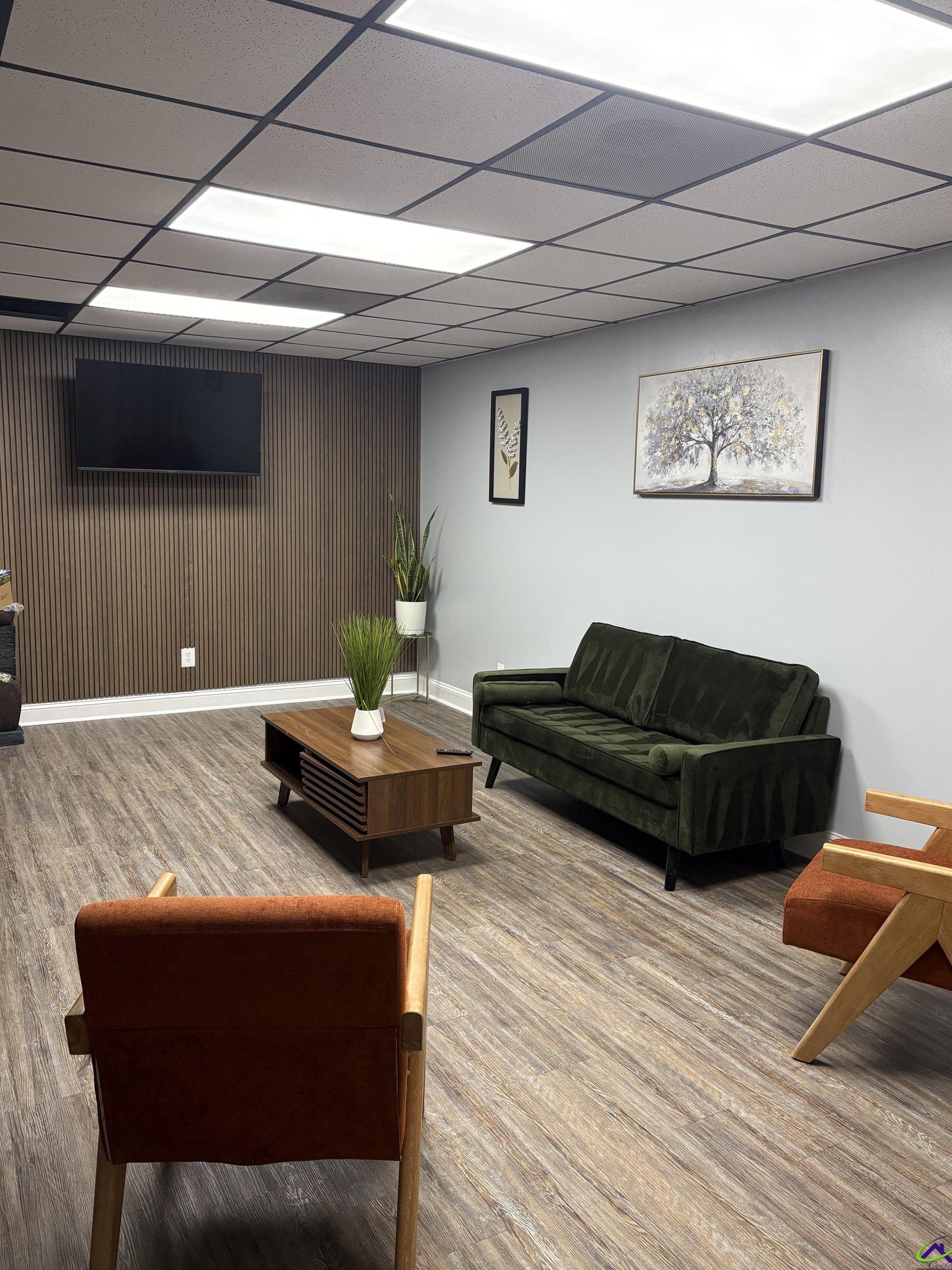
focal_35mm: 27
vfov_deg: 65.3
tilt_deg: -6.9
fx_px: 990
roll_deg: -1.9
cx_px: 477
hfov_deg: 51.4
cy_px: 631
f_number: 1.6
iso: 160
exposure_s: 1/120
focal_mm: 5.96
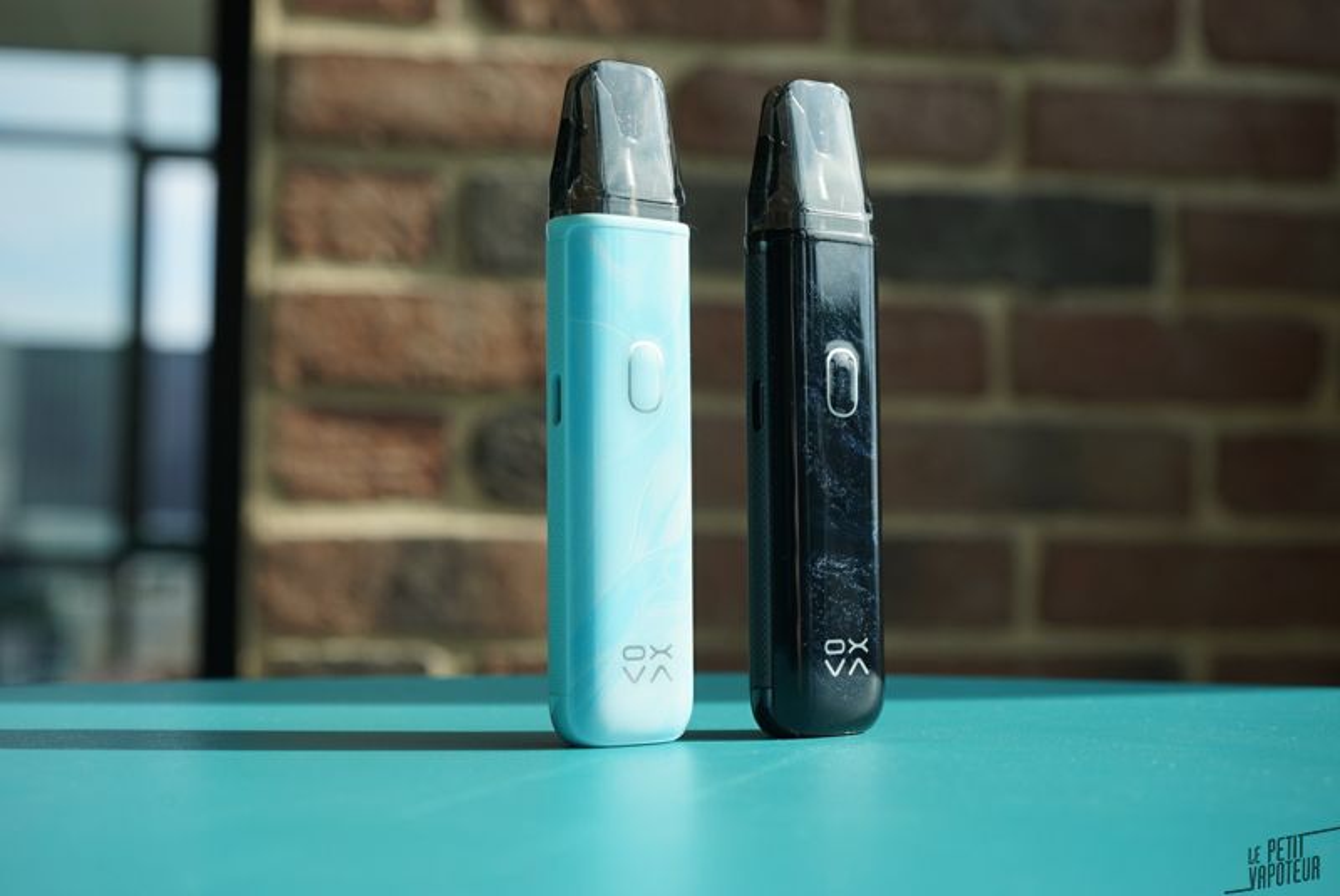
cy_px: 448
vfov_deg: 27.6
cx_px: 670
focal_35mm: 49
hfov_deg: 40.3
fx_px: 1826
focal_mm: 49
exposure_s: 1/125
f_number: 8
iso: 100
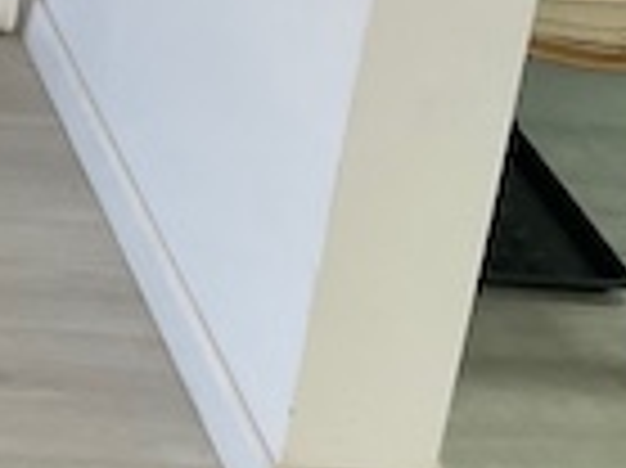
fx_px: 2277
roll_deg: -3.9
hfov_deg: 13.1
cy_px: -567
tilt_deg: -17.6
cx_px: -703
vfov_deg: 10.5
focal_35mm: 126
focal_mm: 4.2
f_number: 1.6
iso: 125
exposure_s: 1/100
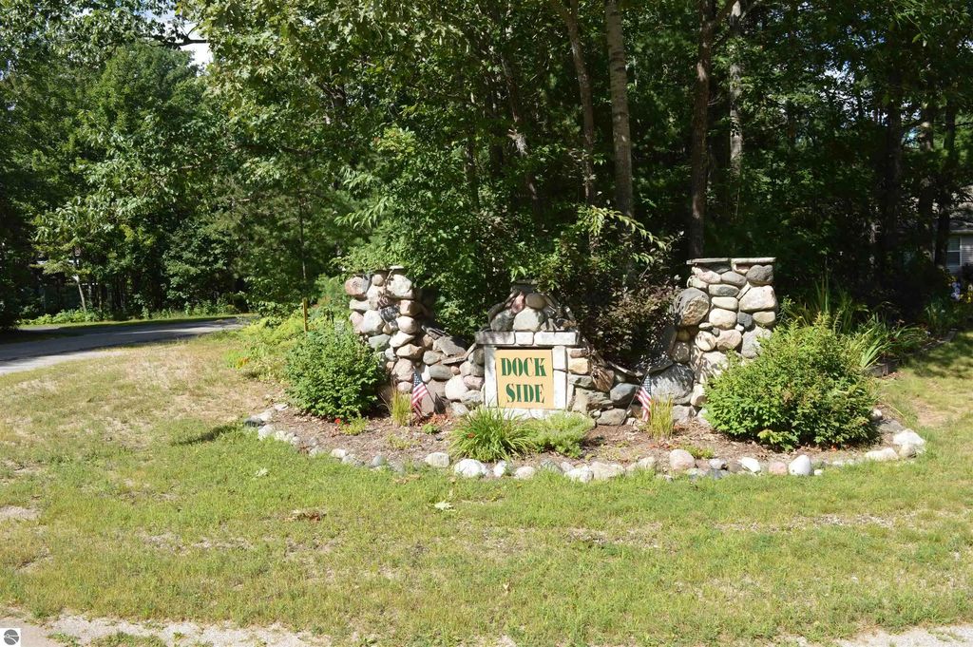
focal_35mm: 27
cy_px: 324
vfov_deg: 47.9
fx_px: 729
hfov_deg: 67.4
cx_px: 486
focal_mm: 18
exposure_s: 1/200
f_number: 8
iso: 100
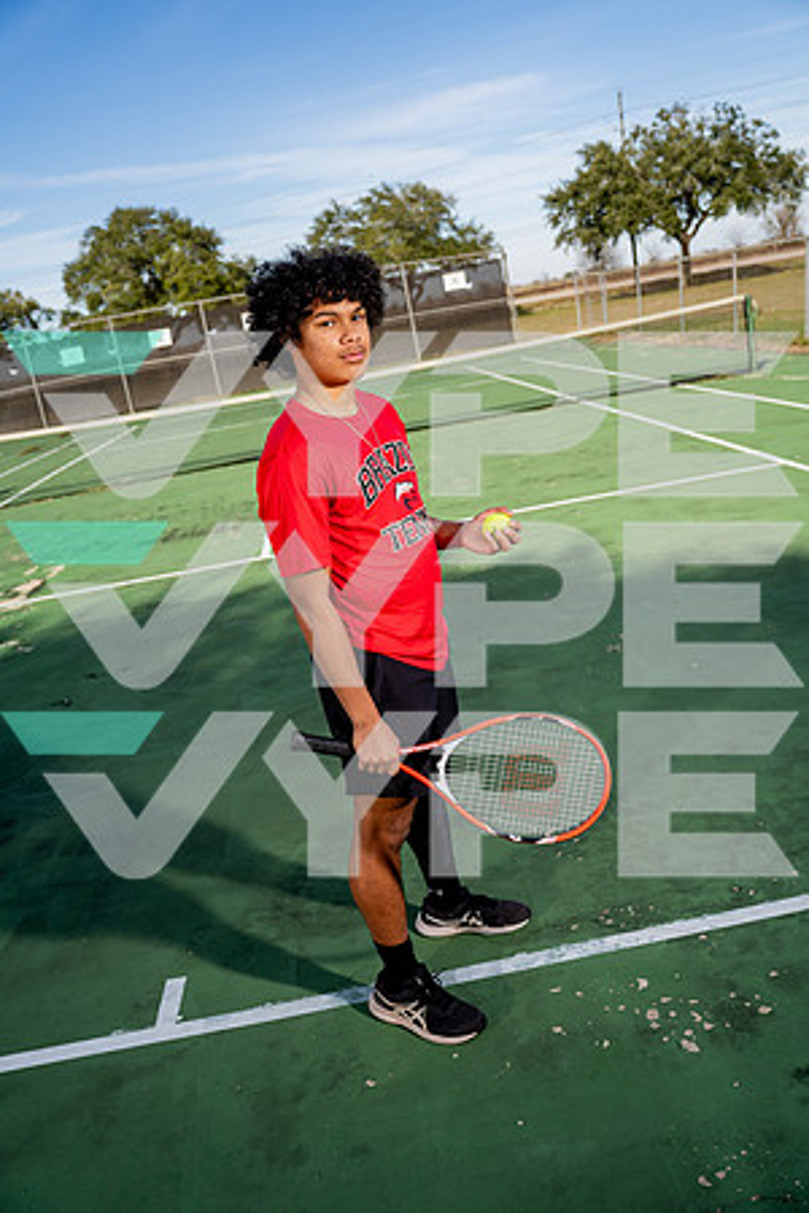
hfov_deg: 43.6
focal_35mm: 30
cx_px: 404
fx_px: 1011
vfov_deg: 61.9
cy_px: 606
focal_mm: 30
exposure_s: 1/1250
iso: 100
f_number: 4
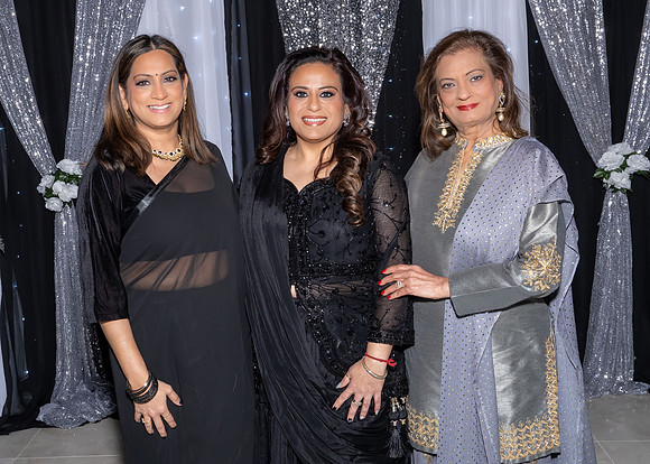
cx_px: 292
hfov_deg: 45.2
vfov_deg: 33.1
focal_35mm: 42
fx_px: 780
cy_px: 205
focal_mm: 24
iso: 800
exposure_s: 1/250
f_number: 8
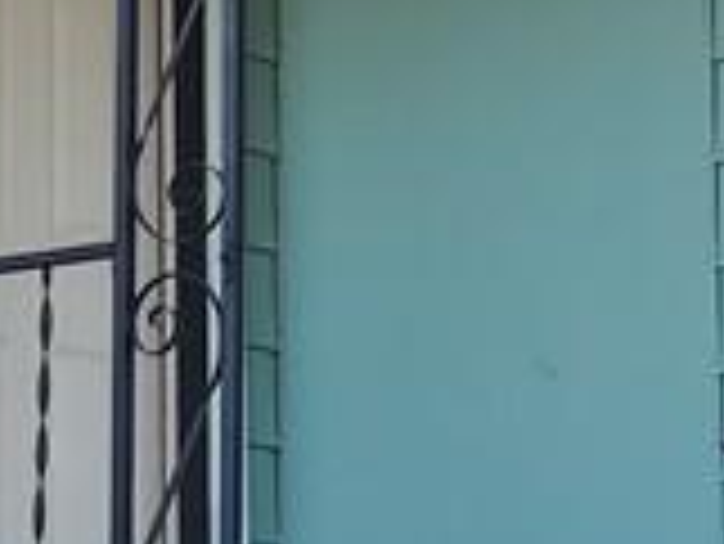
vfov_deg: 9.0
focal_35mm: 165
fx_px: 3454
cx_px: 234
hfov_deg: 12.0
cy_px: 171
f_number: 2.4
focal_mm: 4.3
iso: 50
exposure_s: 1/104
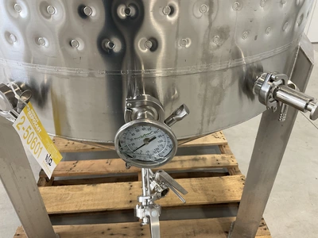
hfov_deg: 61.7
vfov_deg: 48.2
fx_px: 266
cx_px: 159
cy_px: 119
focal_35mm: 29
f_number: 1.8
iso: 64
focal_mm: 3
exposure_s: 1/122
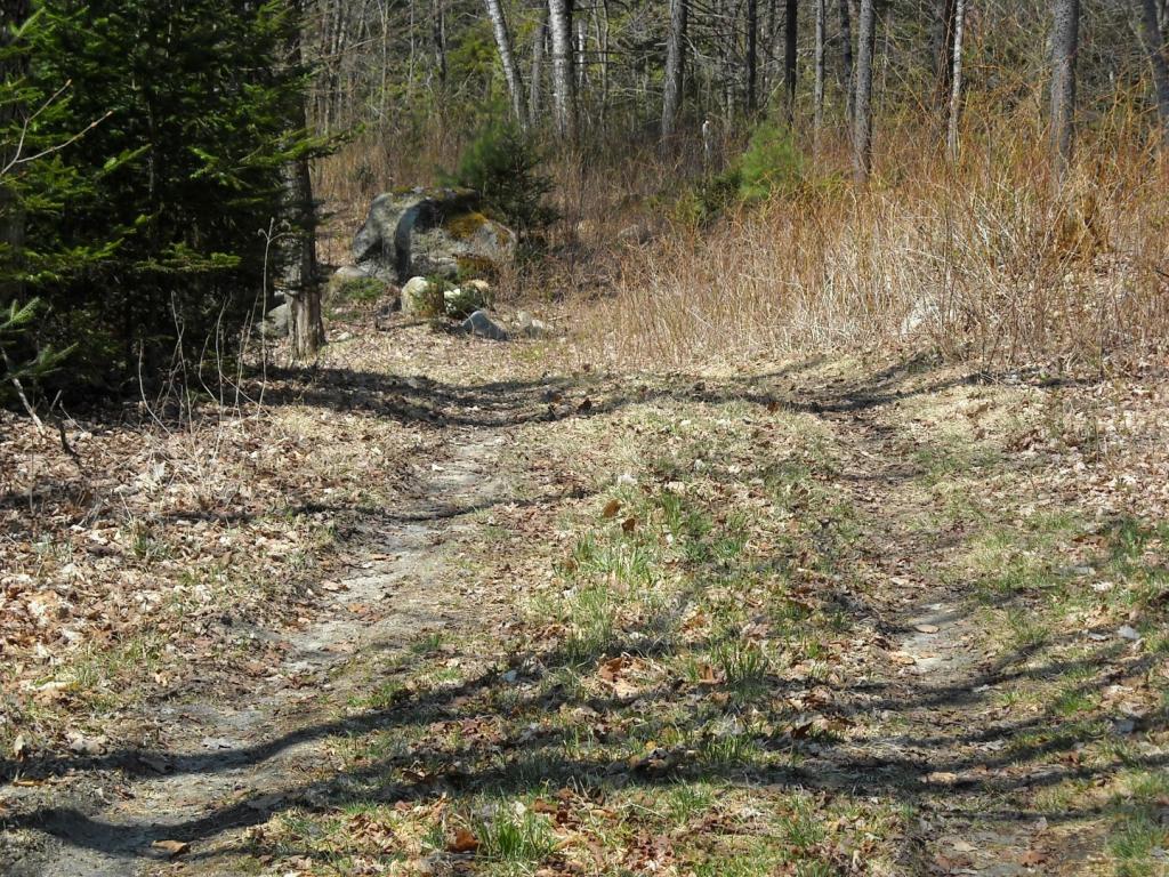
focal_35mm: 105
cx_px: 584
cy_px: 438
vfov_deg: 14.1
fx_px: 3546
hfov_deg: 18.7
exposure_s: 1/284
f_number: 4.7
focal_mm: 17.1
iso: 64
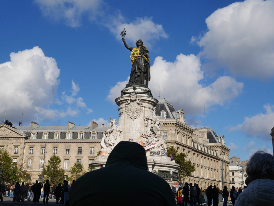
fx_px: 364
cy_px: 103
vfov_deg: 31.5
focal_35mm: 46
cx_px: 137
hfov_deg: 41.2
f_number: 11
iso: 200
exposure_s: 1/640
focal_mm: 23
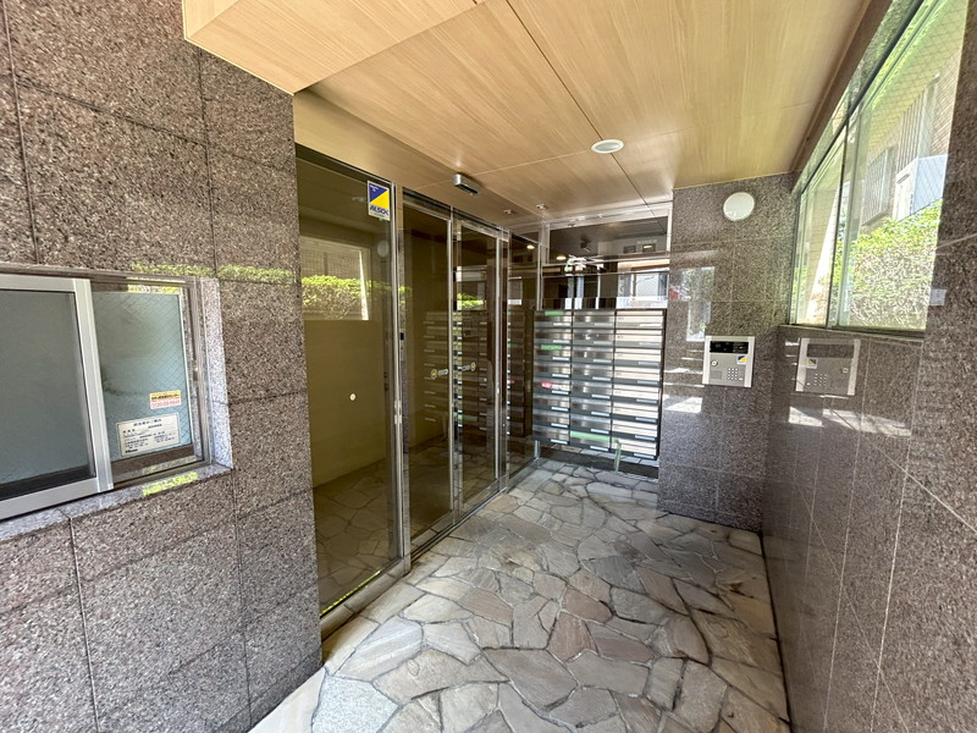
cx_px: 488
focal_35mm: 14
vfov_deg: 85.7
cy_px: 366
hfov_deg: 102.1
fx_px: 395
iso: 400
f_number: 2.4
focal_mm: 1.54
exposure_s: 1/83
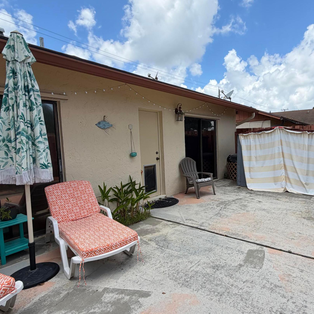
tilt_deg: -8.2
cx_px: 211
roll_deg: +1.2
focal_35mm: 22
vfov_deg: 69.6
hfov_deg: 67.6
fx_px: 226
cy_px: 157
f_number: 2.2
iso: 25
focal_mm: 2.22
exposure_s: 1/770
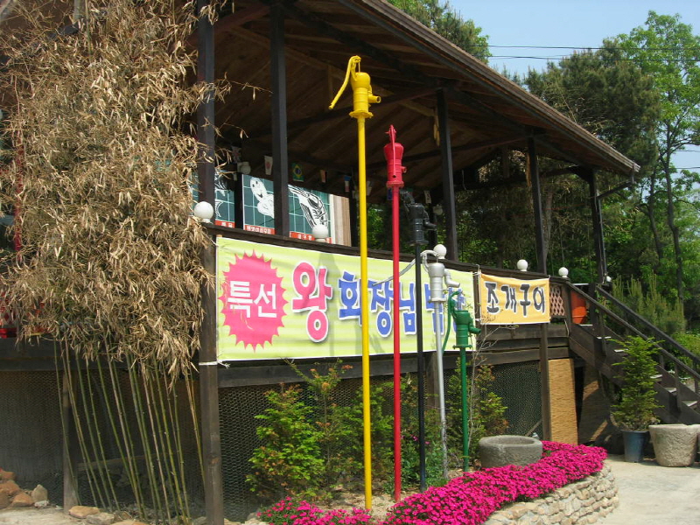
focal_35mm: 38
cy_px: 262
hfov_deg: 49.0
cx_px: 350
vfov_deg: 37.7
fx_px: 768
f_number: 4.8
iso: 64
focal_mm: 7.8
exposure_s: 1/472
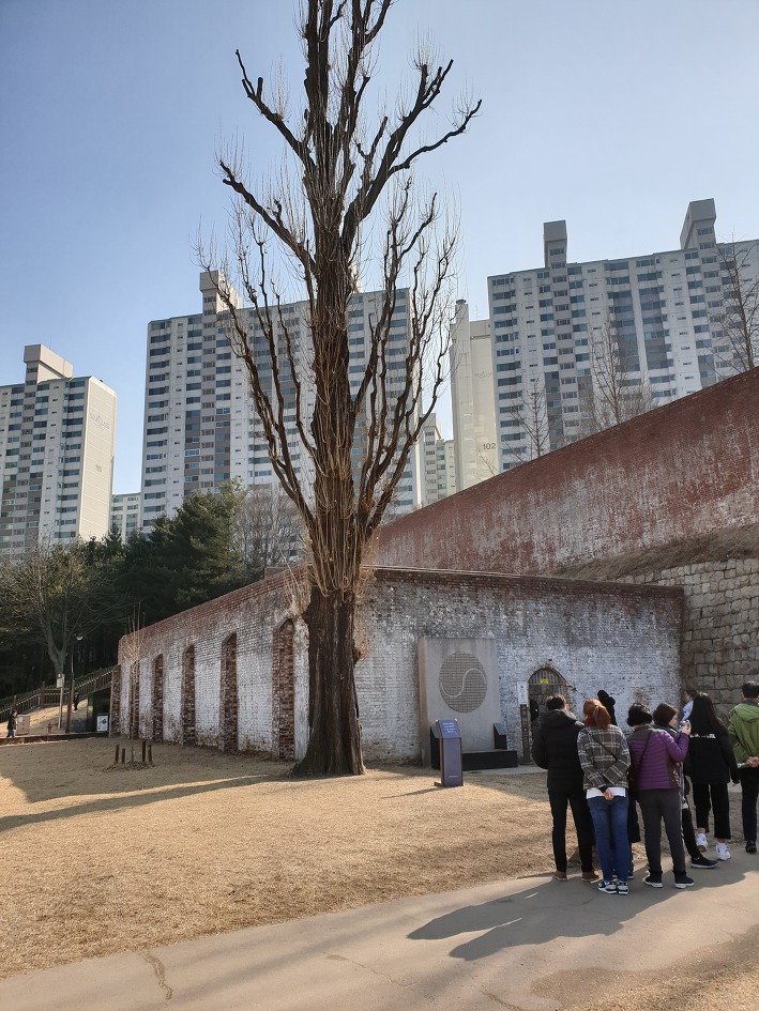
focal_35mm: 26
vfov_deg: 67.3
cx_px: 380
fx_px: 760
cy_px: 506
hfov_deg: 53.1
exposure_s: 1/2188
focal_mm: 4.3
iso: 50
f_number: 2.4
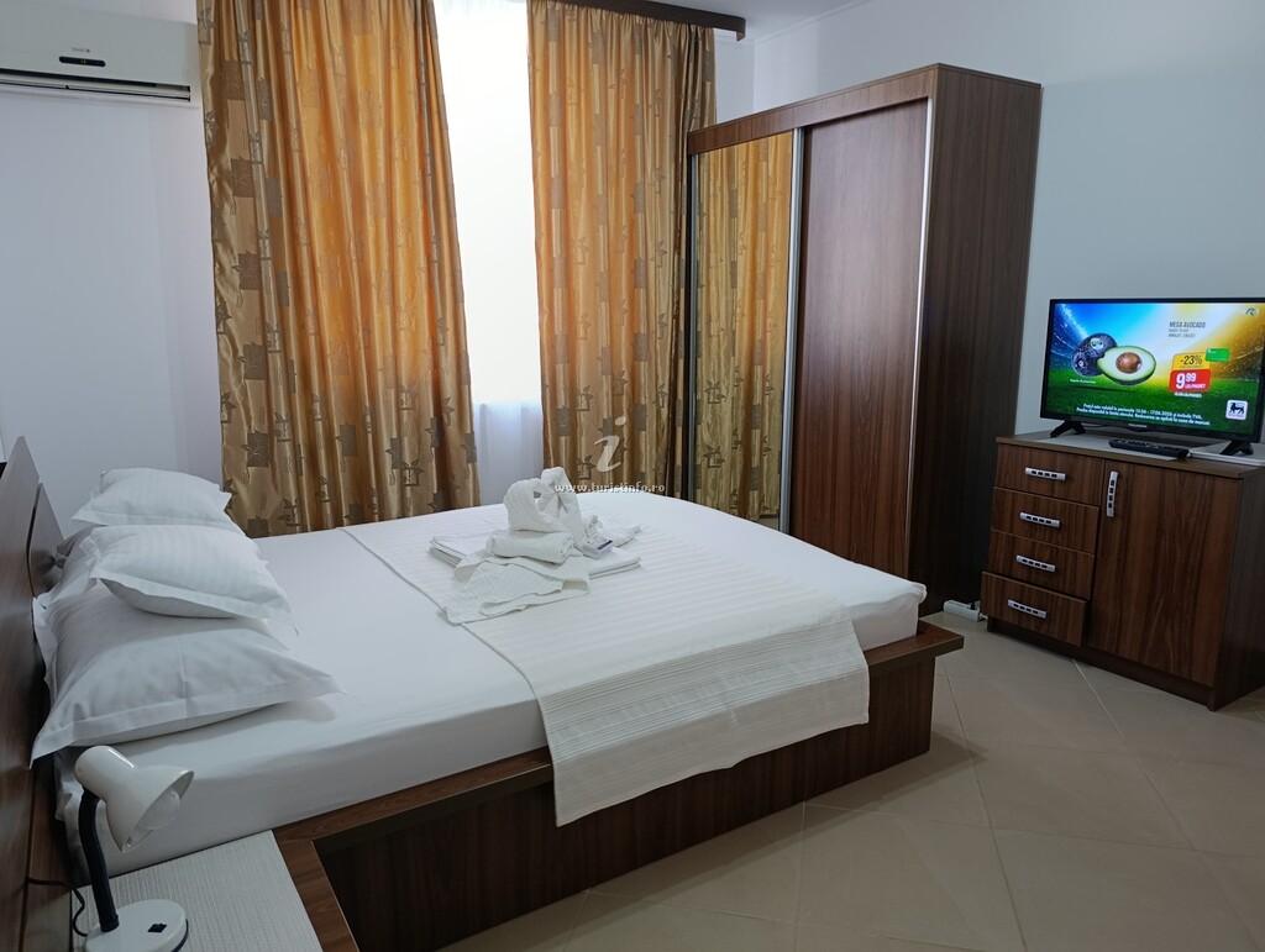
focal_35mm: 23
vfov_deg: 59.0
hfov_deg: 73.8
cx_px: 632
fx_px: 842
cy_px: 476
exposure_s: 1/100
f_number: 1.65
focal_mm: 6.11
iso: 1166
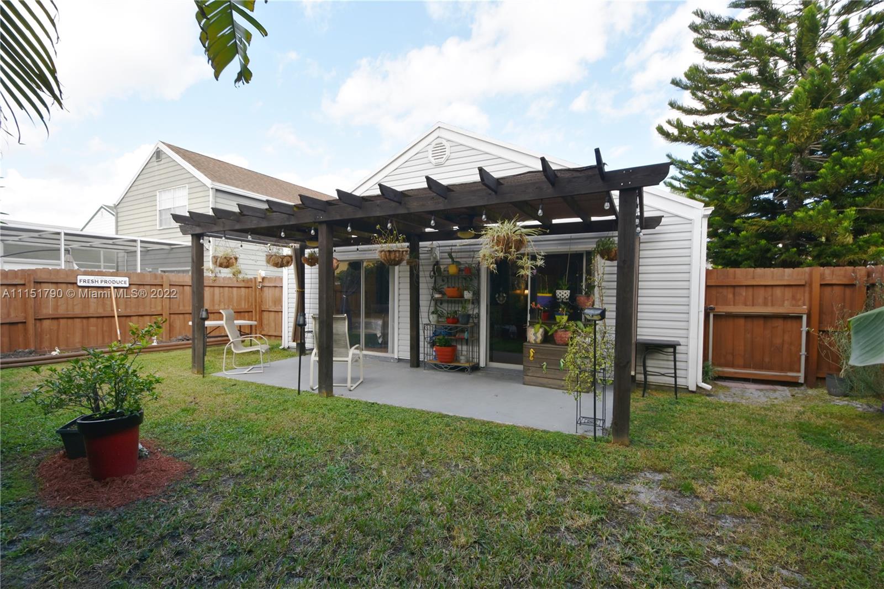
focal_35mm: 15
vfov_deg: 77.3
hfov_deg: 100.4
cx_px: 442
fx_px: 368
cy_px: 294
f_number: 5.6
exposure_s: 1/125
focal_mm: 10
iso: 100
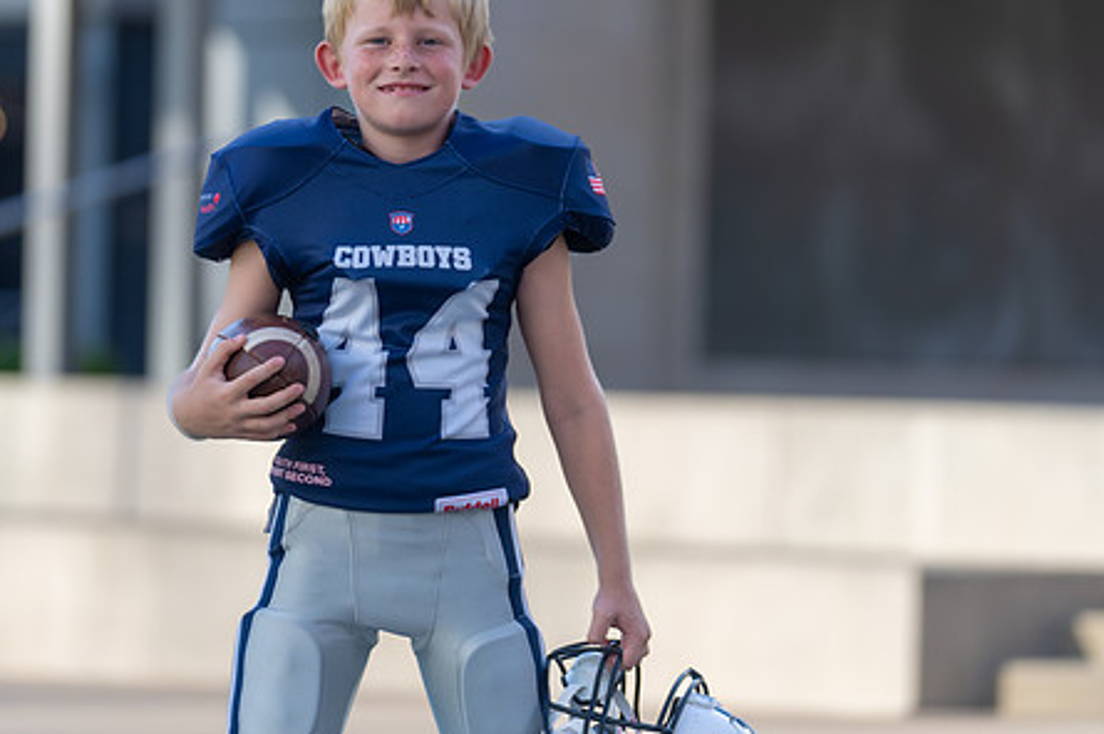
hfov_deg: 9.1
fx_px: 6956
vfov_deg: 6.0
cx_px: 437
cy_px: 226
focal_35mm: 227
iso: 100
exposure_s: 1/500
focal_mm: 158
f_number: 2.8
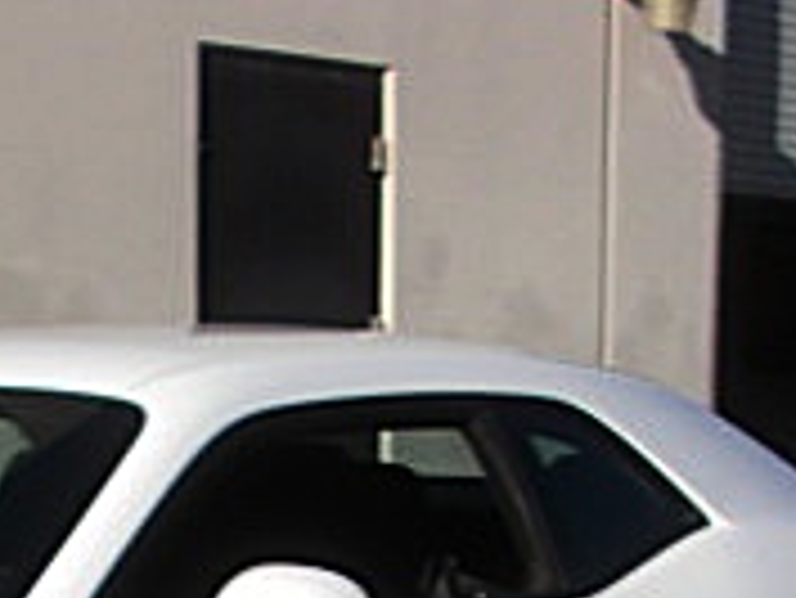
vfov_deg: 10.7
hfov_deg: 14.7
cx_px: -162
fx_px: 2991
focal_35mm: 130
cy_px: 1066
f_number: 7.9
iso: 50
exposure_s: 1/125
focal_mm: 6.3
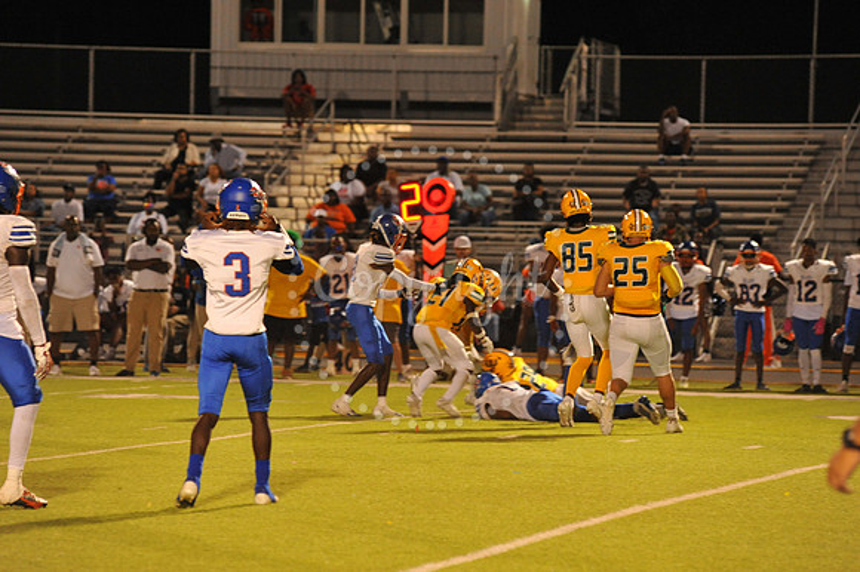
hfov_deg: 10.3
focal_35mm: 200
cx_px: 430
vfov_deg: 6.9
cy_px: 286
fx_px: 4775
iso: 3200
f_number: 5.6
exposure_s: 1/160
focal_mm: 200
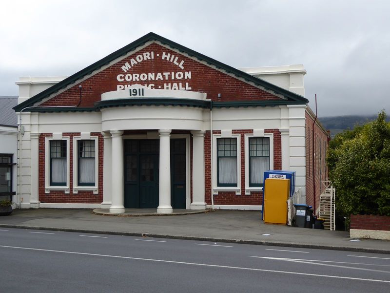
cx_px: 195
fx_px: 642
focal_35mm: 57
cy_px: 146
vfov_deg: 25.7
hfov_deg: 33.8
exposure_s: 1/500
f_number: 4.1
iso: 80
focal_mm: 9.6
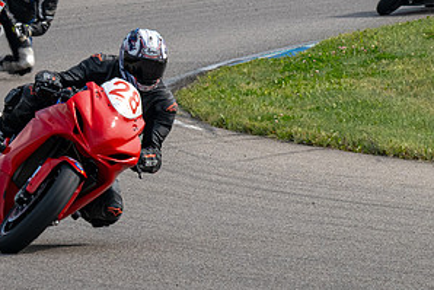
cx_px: -52
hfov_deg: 2.9
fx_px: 8515
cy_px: 117
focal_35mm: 706
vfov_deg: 1.9
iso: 500
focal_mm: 220
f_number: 11
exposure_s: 1/800
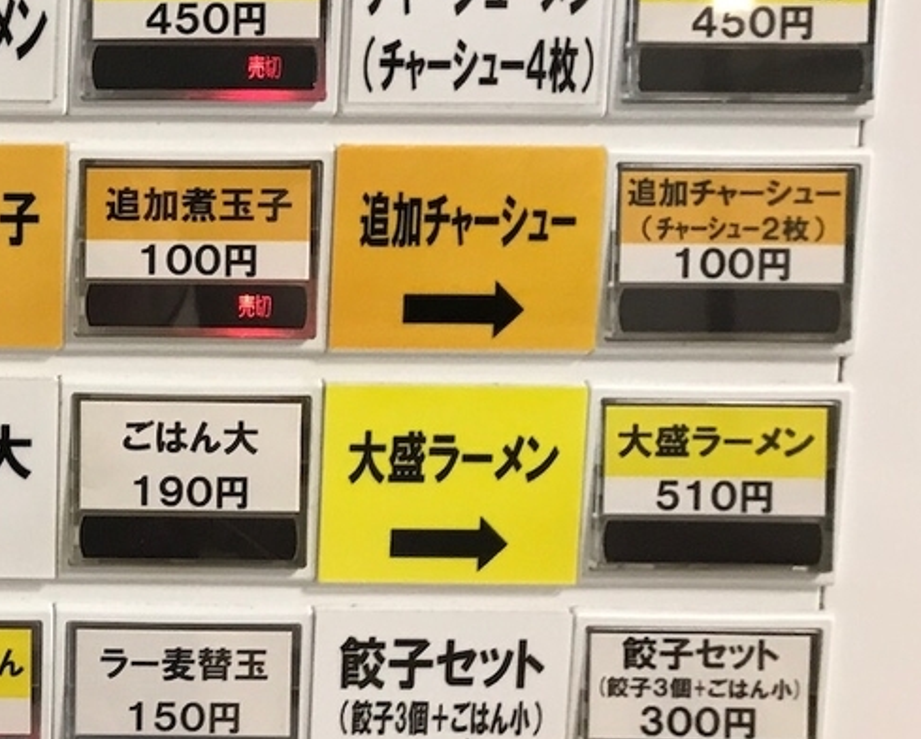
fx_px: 1828
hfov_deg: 25.4
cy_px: 243
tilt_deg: -8.1
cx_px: -186
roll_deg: +0.6
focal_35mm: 67
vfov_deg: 22.7
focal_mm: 3.99
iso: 40
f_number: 1.8
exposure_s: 1/20
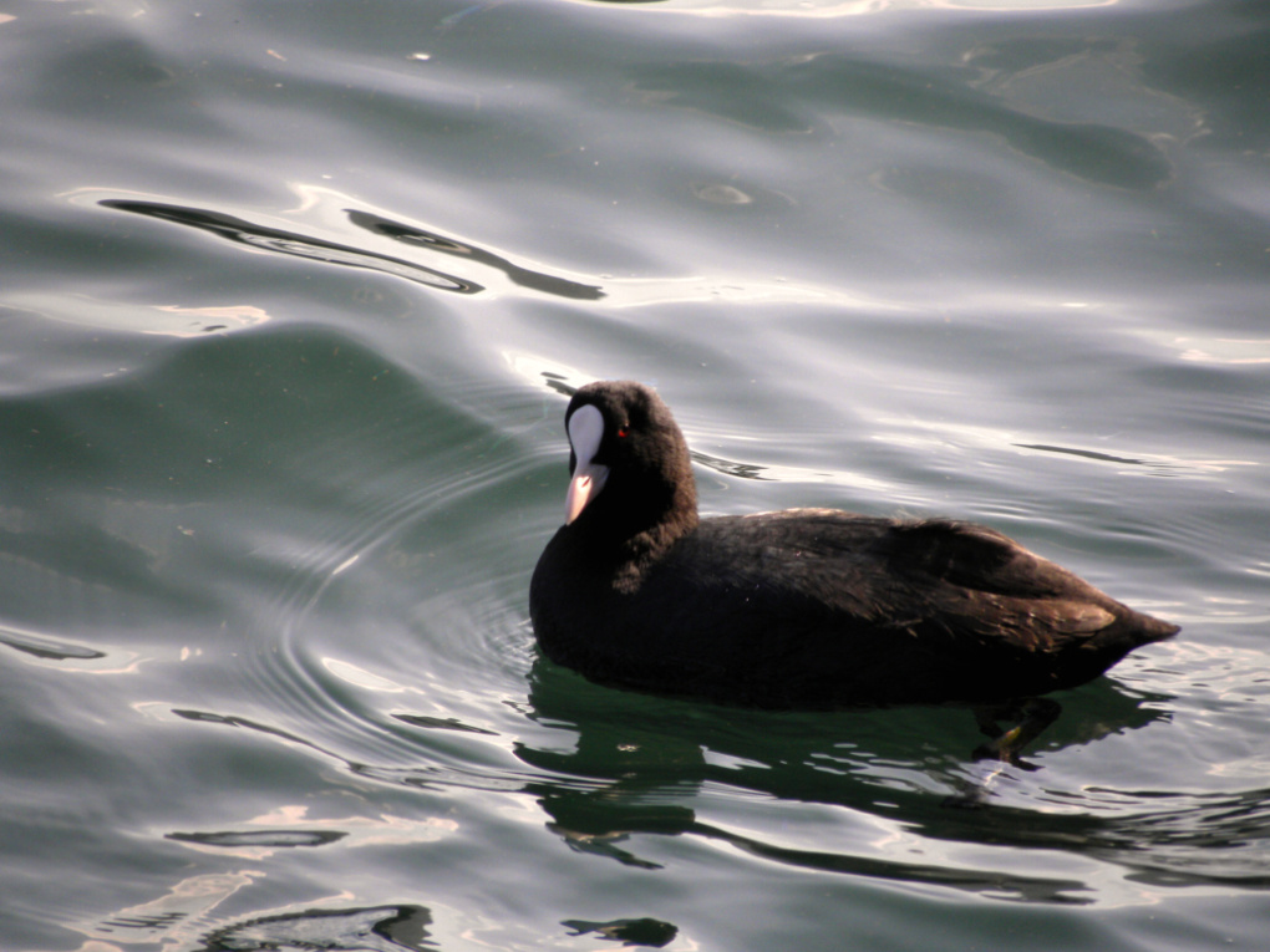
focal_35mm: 624
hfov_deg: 3.2
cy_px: 476
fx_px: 22893
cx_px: 635
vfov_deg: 2.4
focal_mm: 110.4
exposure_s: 1/320
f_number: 5
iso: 64
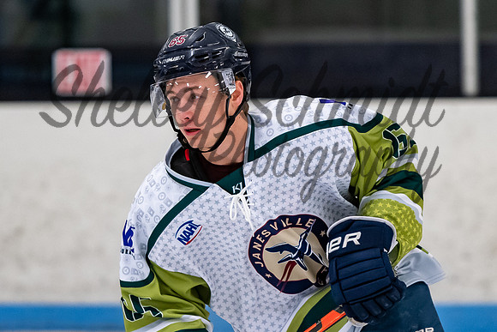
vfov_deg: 2.9
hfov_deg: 4.3
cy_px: 99
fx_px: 6547
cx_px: 238
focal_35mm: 474
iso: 2000
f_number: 3.2
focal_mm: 200
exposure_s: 1/800
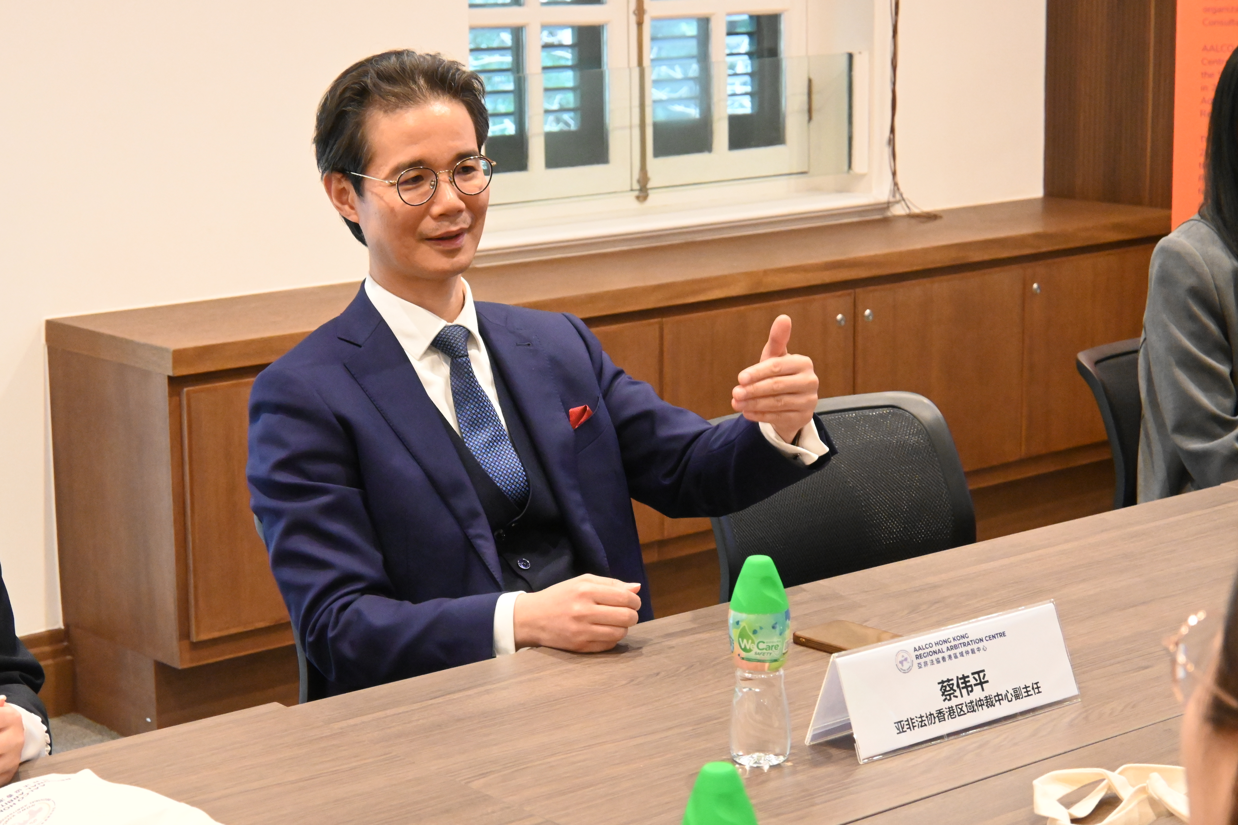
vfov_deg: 18.2
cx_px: 619
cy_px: 412
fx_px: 2579
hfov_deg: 27.0
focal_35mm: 75
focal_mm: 50
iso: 7200
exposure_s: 1/60
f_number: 6.3
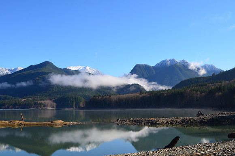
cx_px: 118
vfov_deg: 36.7
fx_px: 234
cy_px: 78
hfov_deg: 53.2
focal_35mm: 36
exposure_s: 1/250
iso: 220
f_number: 10
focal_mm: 24
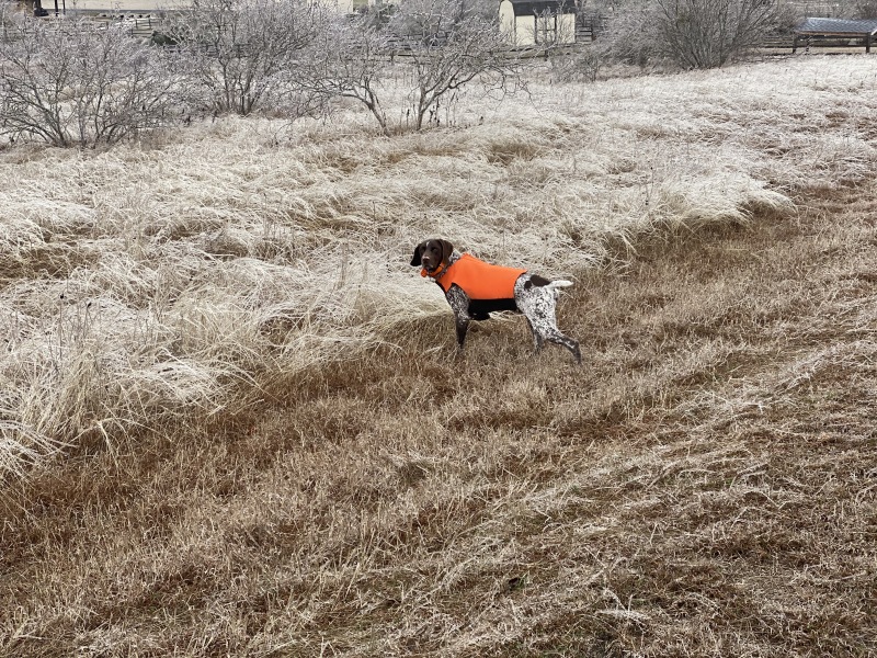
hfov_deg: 36.8
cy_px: 329
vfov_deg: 28.0
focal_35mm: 52
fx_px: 1317
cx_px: 438
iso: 20
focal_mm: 6
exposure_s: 1/494
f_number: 2
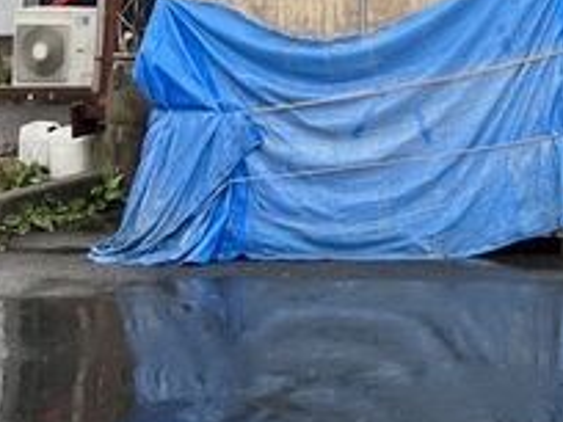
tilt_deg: +10.3
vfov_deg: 13.8
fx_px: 1578
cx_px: 764
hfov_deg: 18.6
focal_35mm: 97
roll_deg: +1.9
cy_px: -306
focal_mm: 5.1
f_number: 1.6
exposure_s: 1/257
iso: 40
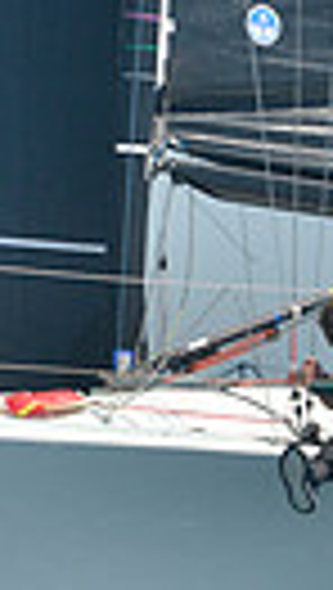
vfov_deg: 1.7
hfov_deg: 0.9
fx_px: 20357
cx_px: -927
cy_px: 281
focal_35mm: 1301
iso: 280
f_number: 7.1
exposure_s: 1/1000
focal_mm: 280
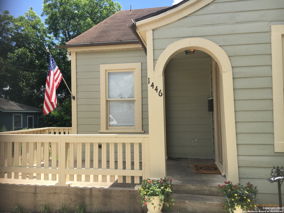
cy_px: 106
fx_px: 238
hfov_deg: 61.7
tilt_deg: +2.3
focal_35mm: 29
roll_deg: +0.5
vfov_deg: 48.2
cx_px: 142
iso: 25
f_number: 2.2
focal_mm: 4.15
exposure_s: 1/1040
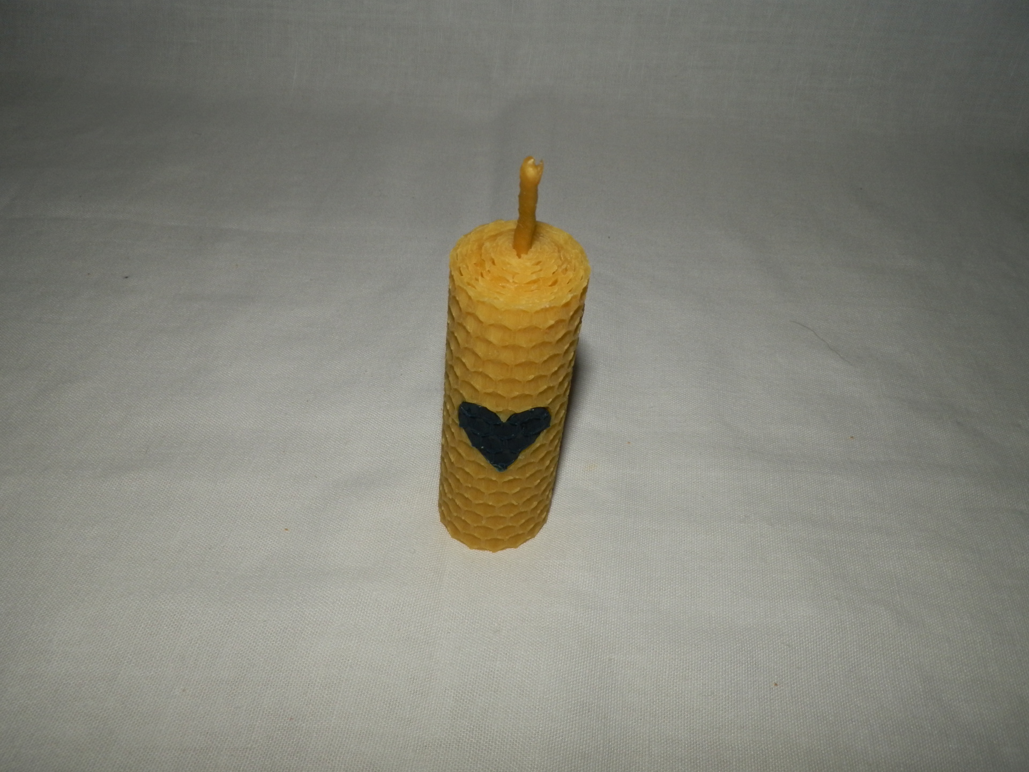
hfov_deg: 63.4
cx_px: 514
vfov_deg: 49.7
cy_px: 386
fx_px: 832
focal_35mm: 28
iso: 100
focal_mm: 5
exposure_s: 1/30
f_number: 7.3
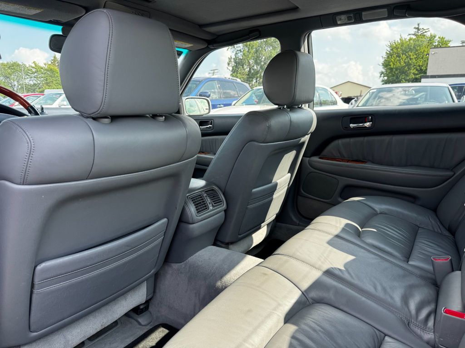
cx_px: 232
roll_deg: -1.1
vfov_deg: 56.8
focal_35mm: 24
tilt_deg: -11.8
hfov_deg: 71.6
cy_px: 174
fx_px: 322
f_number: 1.78
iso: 80
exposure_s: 1/609
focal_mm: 6.76
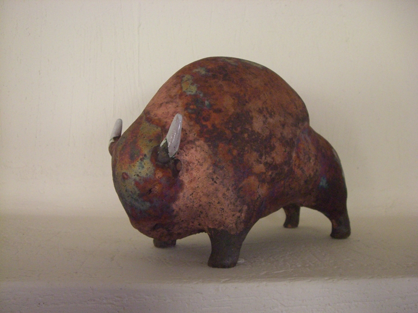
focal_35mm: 38
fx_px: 459
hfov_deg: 49.0
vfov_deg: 37.7
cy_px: 156
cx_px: 209
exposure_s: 1/80
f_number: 2.7
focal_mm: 6.2
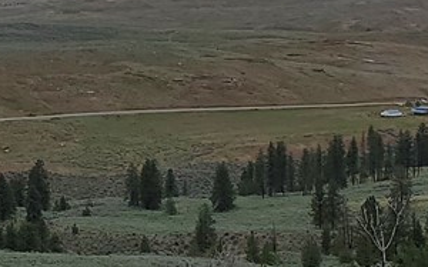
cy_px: 87
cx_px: -39
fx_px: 1713
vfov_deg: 8.9
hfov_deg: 13.9
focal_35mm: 147
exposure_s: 1/1657
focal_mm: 4.3
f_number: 2.4
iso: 50
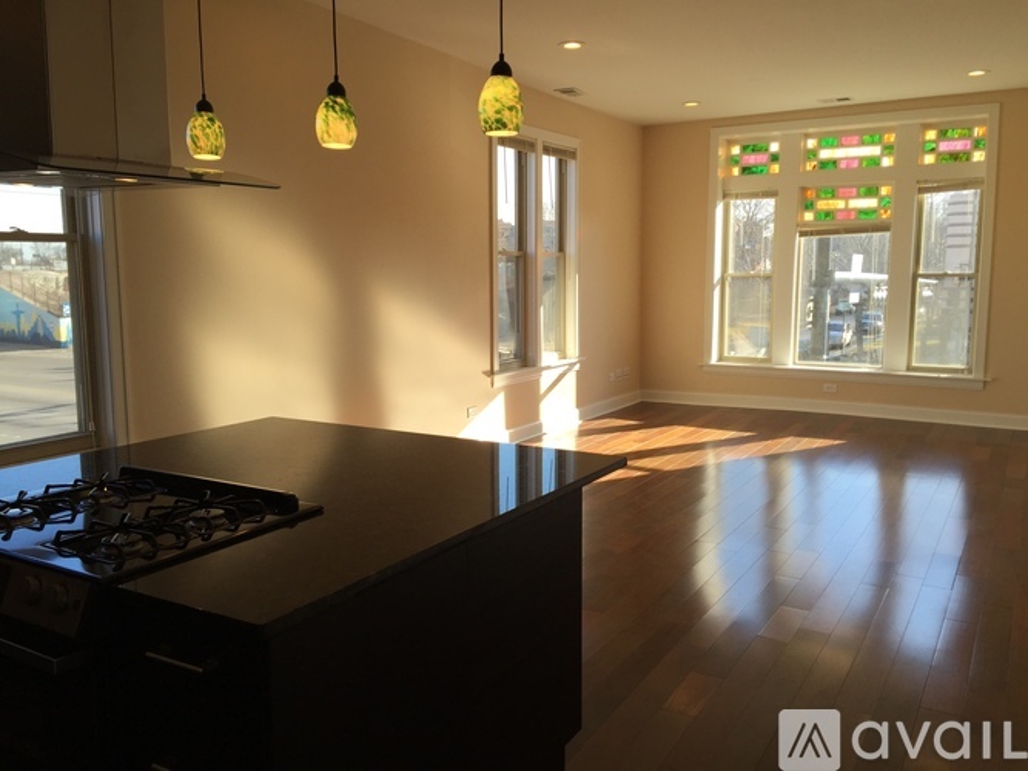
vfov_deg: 48.2
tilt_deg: -8.3
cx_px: 514
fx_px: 861
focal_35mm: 29
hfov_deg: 61.7
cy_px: 386
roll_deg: +0.8
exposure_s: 1/295
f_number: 2.2
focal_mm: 4.15
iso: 32
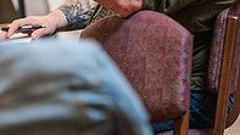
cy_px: -11
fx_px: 2133
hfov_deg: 6.4
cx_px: 125
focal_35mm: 335
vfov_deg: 3.6
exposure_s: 1/160
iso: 640
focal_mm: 140
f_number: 2.8
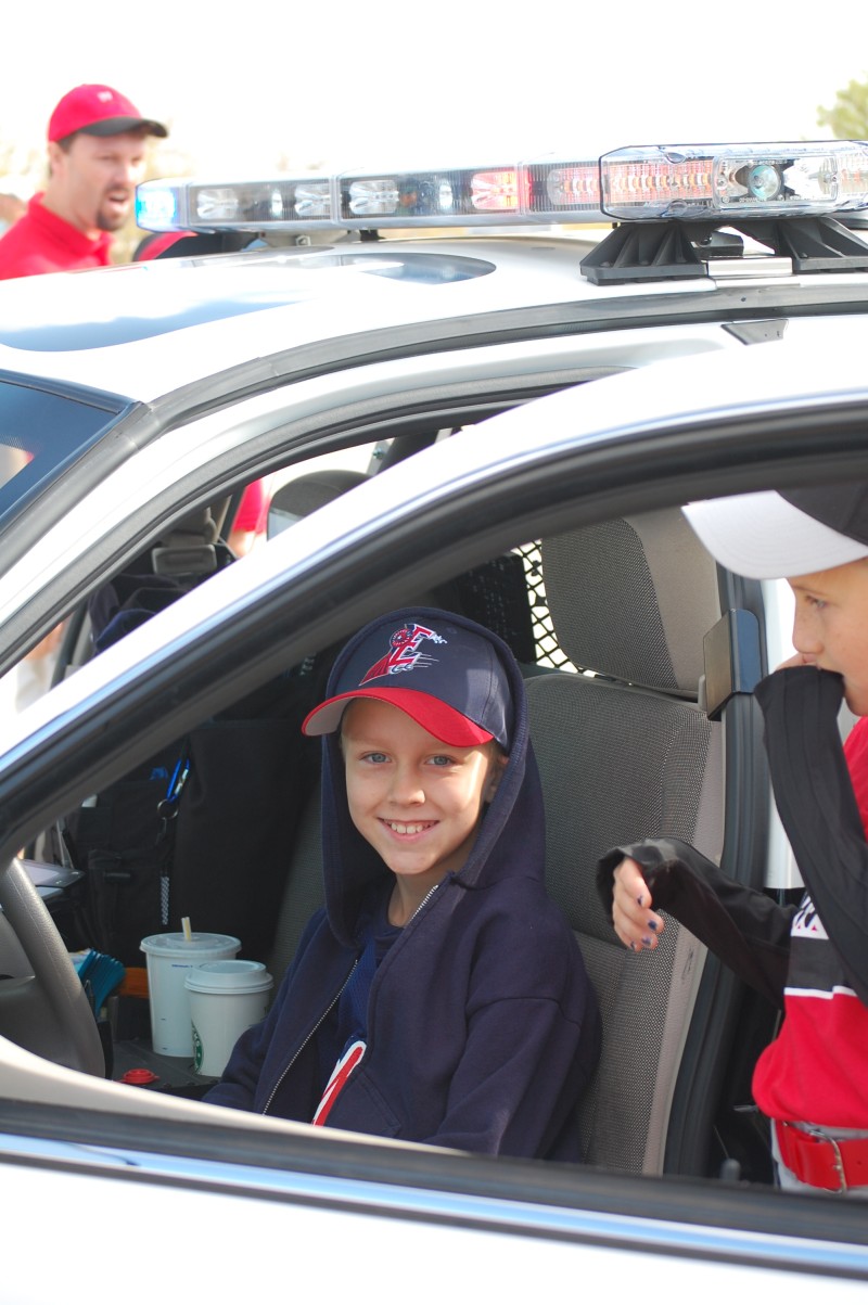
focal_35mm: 82
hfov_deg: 16.5
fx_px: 2989
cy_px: 652
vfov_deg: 24.6
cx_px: 434
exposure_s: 1/125
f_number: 5.6
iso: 200
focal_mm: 55
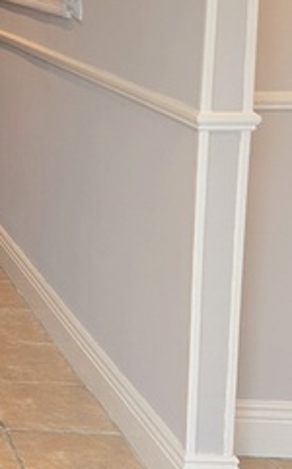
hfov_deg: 13.4
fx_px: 1034
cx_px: -323
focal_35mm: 81
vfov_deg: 24.9
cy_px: 58
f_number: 1.7
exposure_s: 1/100
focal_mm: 6.3
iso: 400
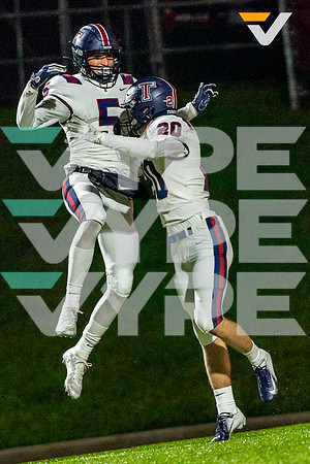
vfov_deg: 3.7
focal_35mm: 562
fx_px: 7253
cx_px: 200
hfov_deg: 2.4
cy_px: 237
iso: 1600
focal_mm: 200
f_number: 2.8
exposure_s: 1/1000
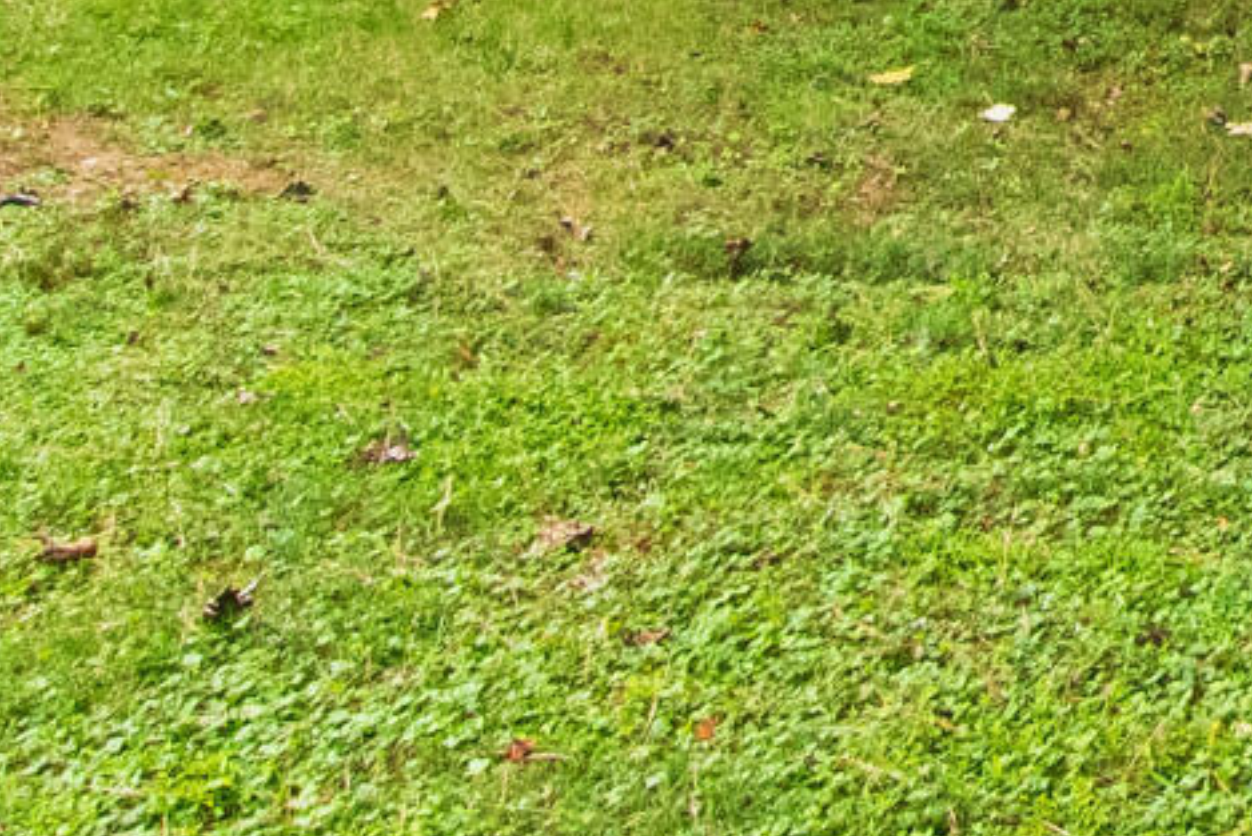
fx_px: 3340
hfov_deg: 18.4
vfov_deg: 12.8
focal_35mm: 96
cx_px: 1965
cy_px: -708
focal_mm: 10
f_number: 8
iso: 800
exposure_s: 1/125
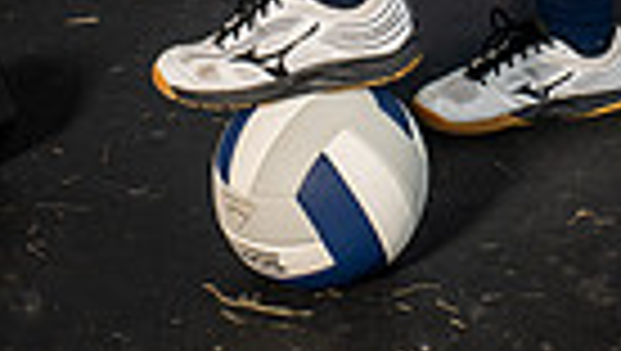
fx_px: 2473
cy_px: -585
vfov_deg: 7.4
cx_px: 522
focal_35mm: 150
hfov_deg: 14.2
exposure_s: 1/250
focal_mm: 44
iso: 250
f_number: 7.1
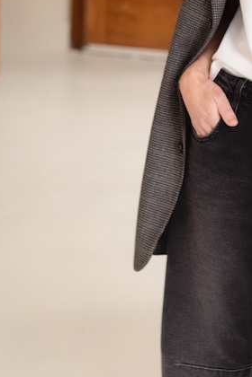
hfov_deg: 13.3
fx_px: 1050
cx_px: 298
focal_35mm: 100
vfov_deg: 19.5
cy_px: -47
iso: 5000
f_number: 2.5
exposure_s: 1/1000
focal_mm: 35
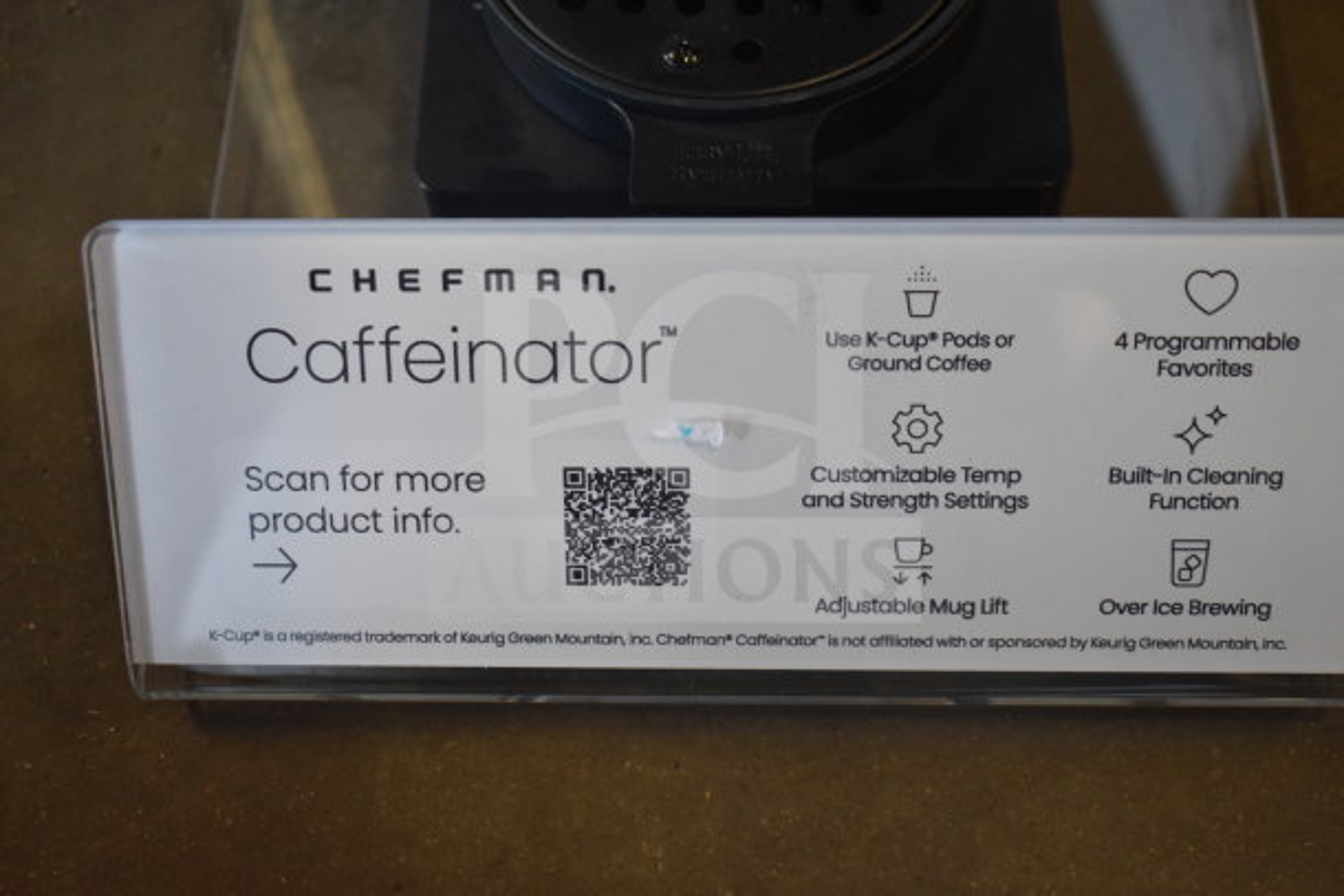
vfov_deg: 26.5
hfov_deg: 38.9
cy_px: 448
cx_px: 672
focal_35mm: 51
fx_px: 1904
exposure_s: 1/50
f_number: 4.5
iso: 1000
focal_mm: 34
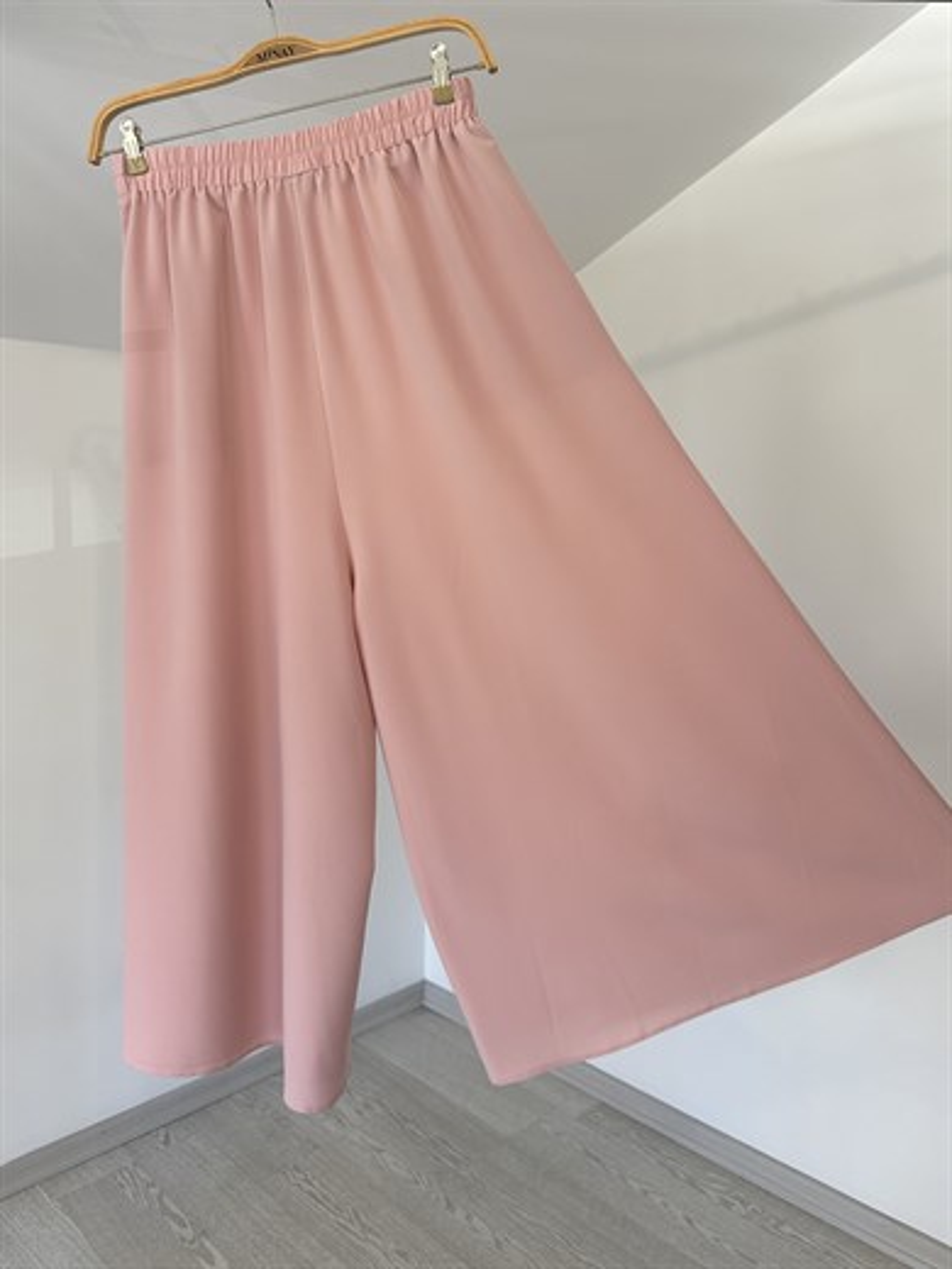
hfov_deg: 56.8
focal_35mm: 24
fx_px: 880
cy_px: 634
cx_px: 476
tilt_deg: -5.0
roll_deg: -1.4
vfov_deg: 71.6
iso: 160
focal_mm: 6.86
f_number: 1.78
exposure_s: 1/100
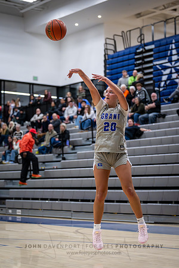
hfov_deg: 16.1
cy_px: 134
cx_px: 90
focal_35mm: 85
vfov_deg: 23.9
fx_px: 634
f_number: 2.8
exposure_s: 1/1000
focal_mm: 85
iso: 5600
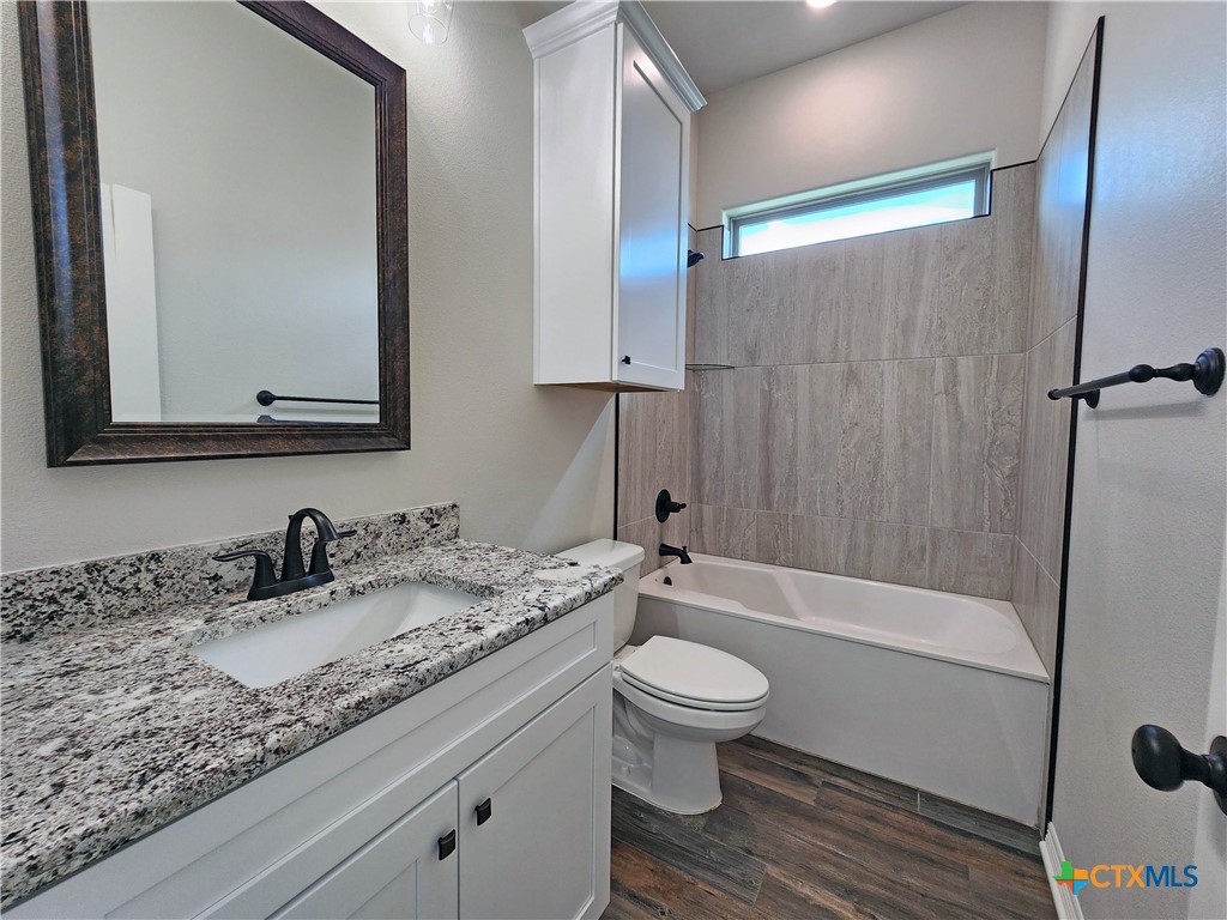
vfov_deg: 89.9
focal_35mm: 13
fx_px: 461
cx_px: 614
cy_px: 460
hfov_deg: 106.2
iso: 64
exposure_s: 1/60
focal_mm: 2.2
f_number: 2.2
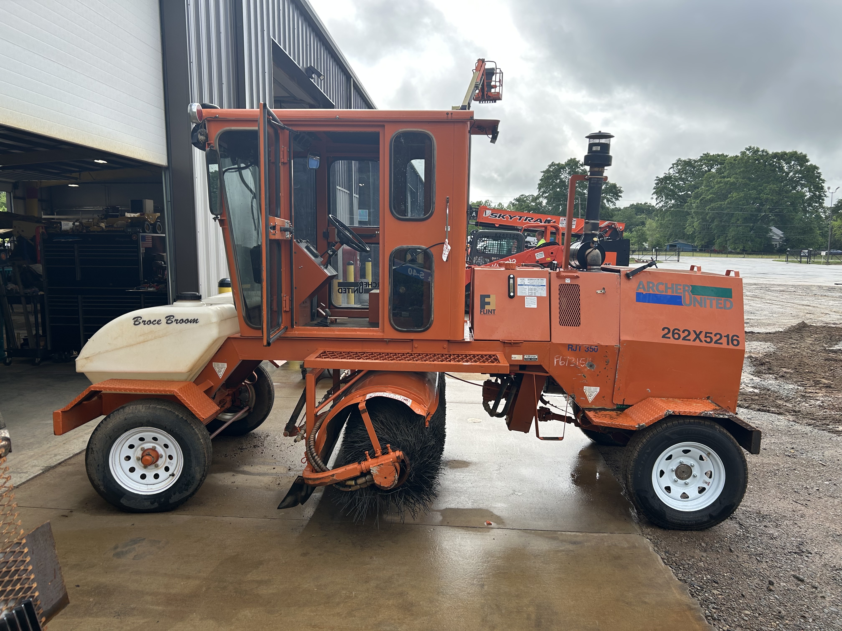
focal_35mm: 26
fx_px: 632
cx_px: 421
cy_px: 316
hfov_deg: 67.3
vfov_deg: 53.1
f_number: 1.5
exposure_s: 1/1361
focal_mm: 5.7
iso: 50
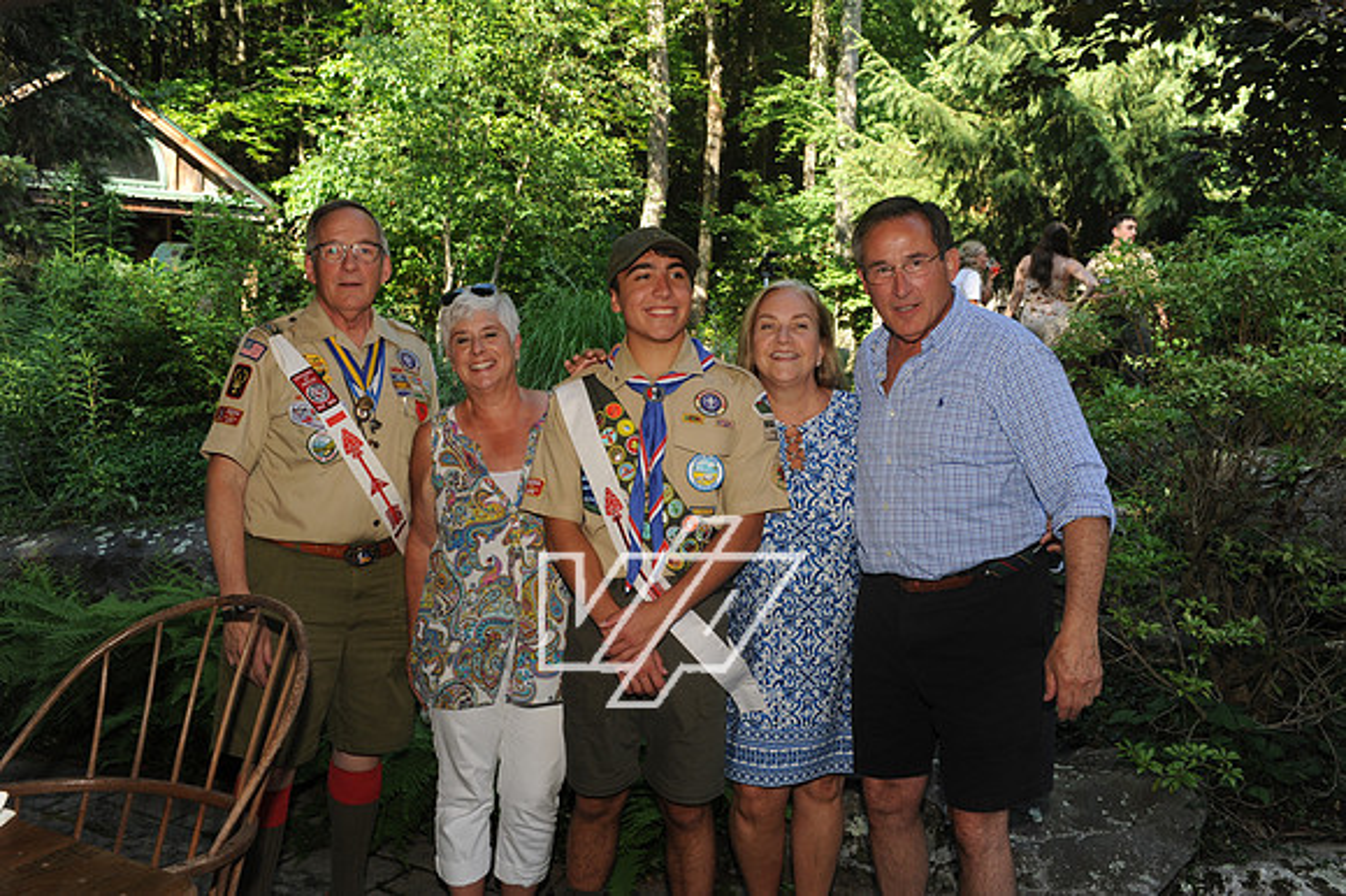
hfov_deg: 58.7
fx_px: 1196
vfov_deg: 41.1
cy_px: 448
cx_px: 673
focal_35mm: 32
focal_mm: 32
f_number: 8
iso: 320
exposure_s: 1/100
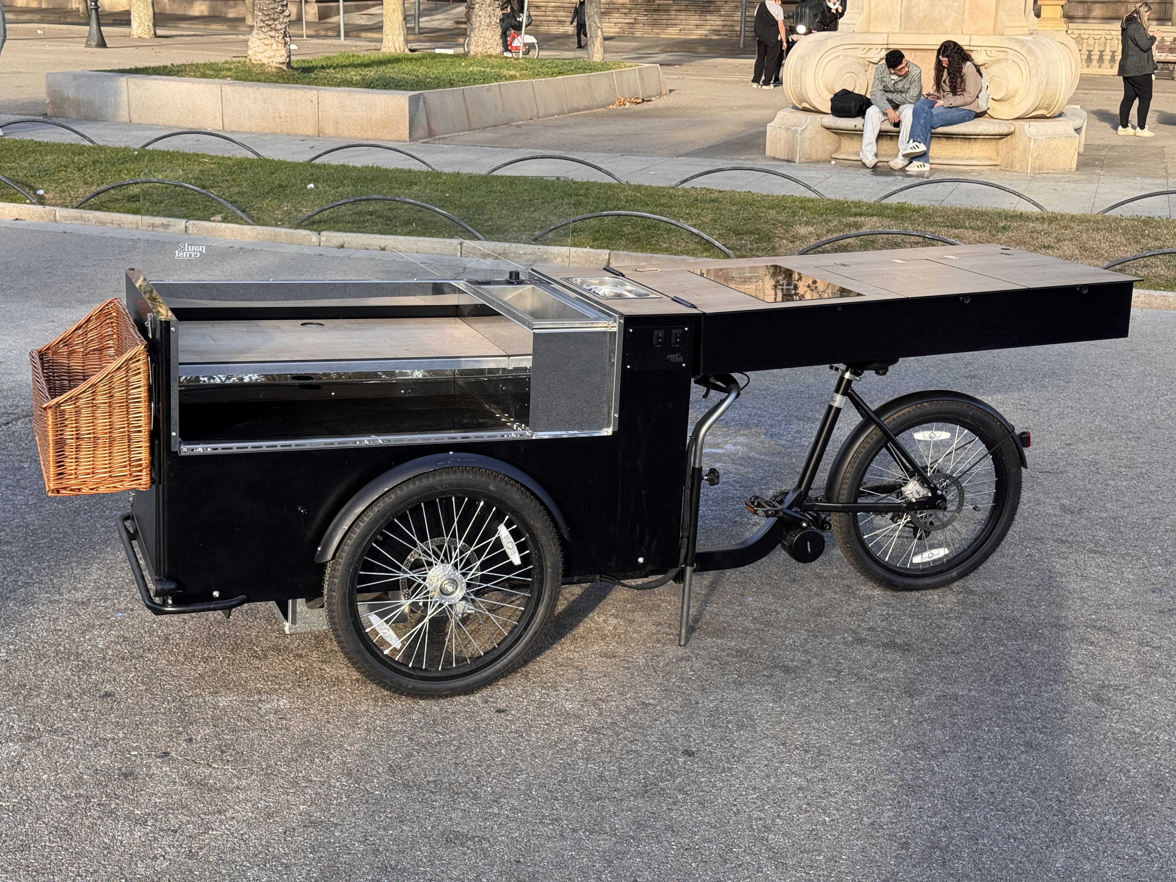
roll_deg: -0.8
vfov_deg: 30.3
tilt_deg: -17.3
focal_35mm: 48
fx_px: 1631
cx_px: 588
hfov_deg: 39.7
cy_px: 441
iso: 64
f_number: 1.78
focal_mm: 6.76
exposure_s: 1/621
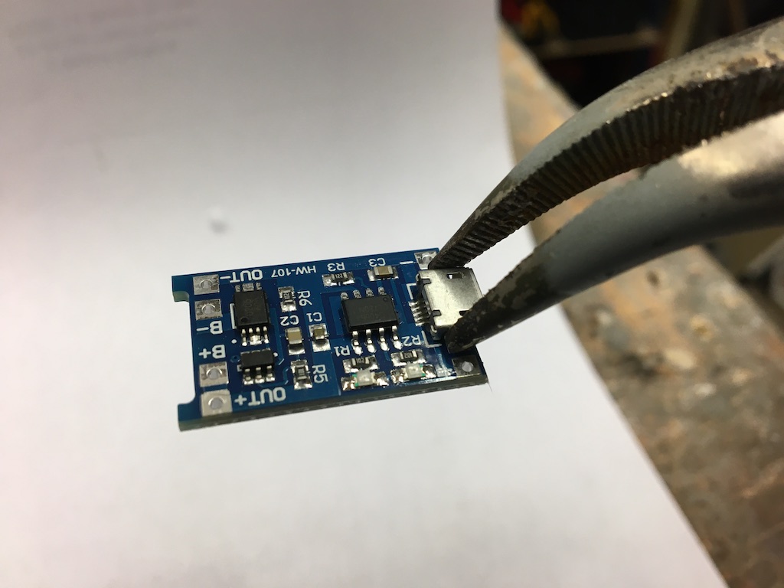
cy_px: 294
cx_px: 392
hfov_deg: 61.7
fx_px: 657
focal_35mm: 29
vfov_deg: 48.2
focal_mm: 4.15
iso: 40
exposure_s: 1/33
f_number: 2.2
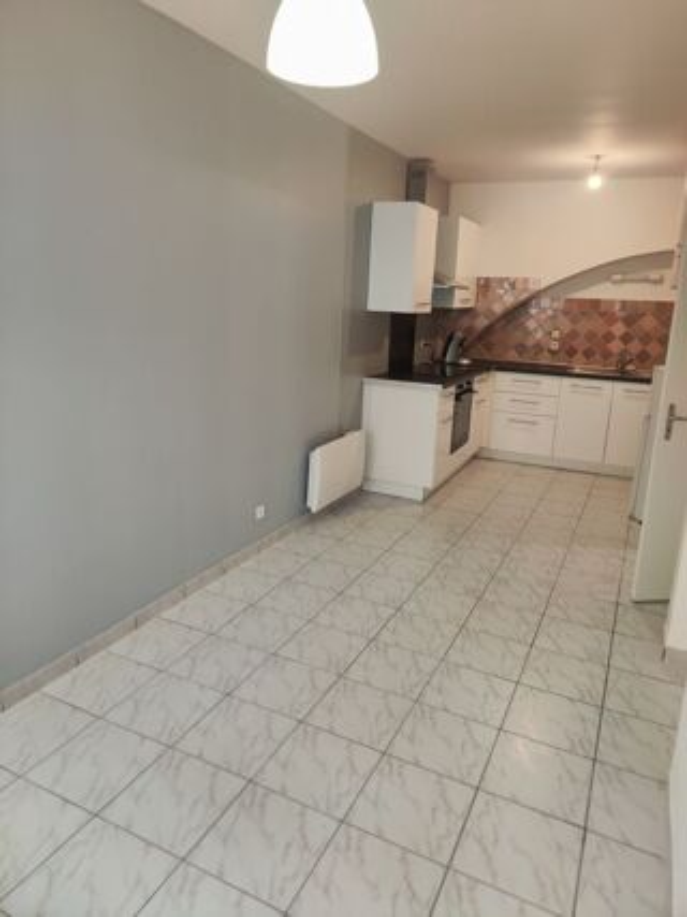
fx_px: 635
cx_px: 344
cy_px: 458
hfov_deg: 56.8
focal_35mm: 24
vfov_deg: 71.6
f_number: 1.88
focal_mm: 5.59
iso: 157
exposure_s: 1/100
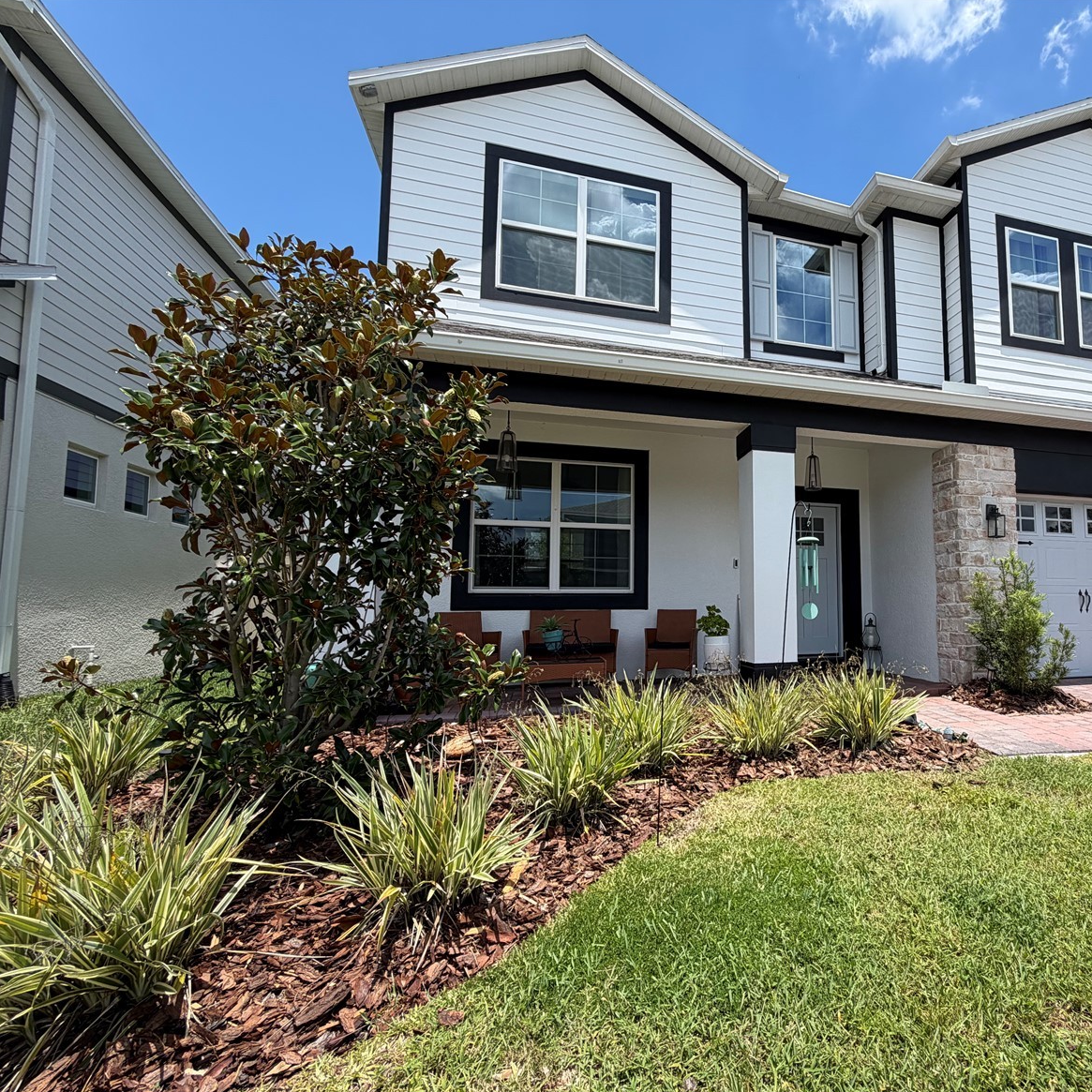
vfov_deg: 84.0
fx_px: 607
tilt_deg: +3.9
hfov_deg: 81.0
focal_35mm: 17
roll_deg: +0.9
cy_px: 559
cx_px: 734
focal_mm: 2.22
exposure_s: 1/770
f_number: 2.2
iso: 32
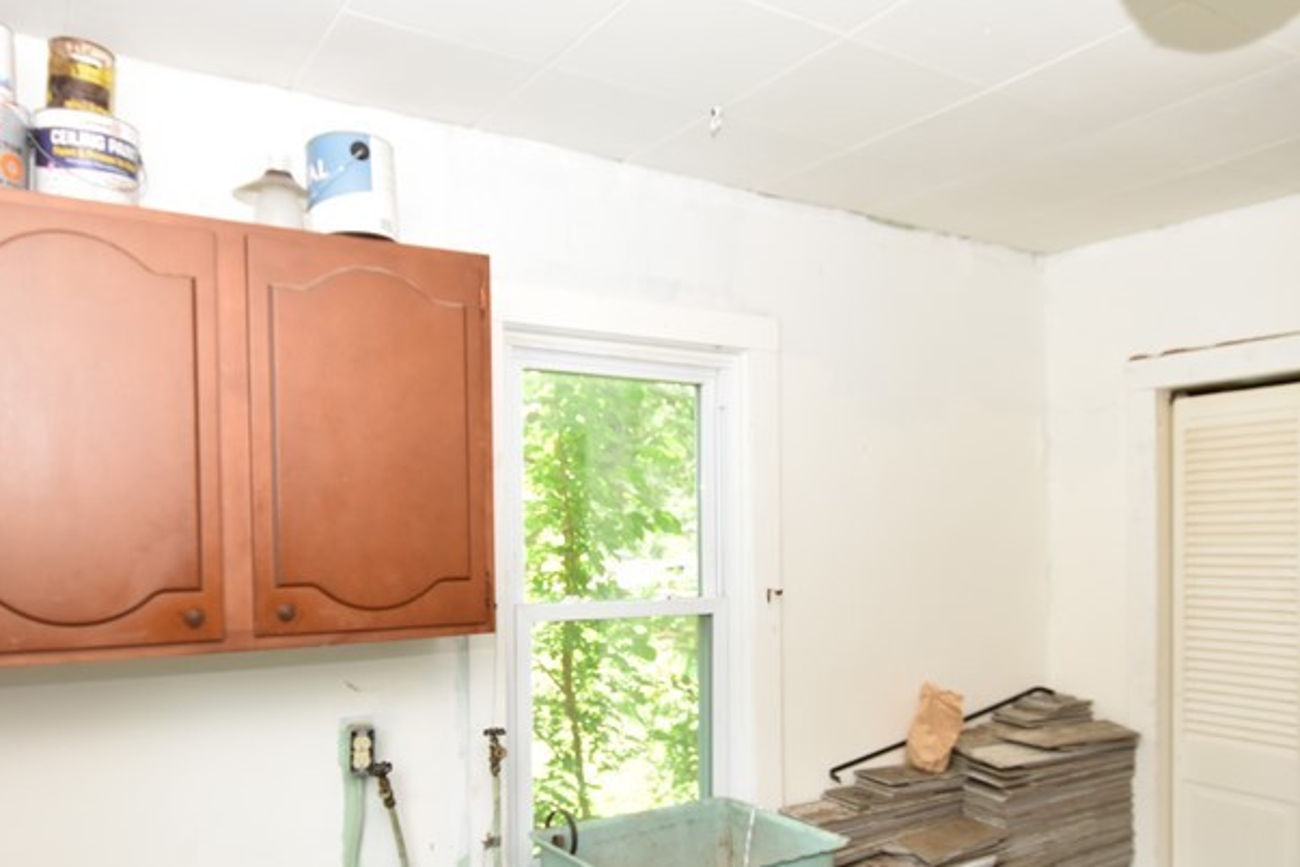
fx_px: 975
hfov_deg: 67.4
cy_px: 556
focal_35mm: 27
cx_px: 645
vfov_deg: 47.4
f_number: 5.6
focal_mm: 10
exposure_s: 1/60
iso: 640
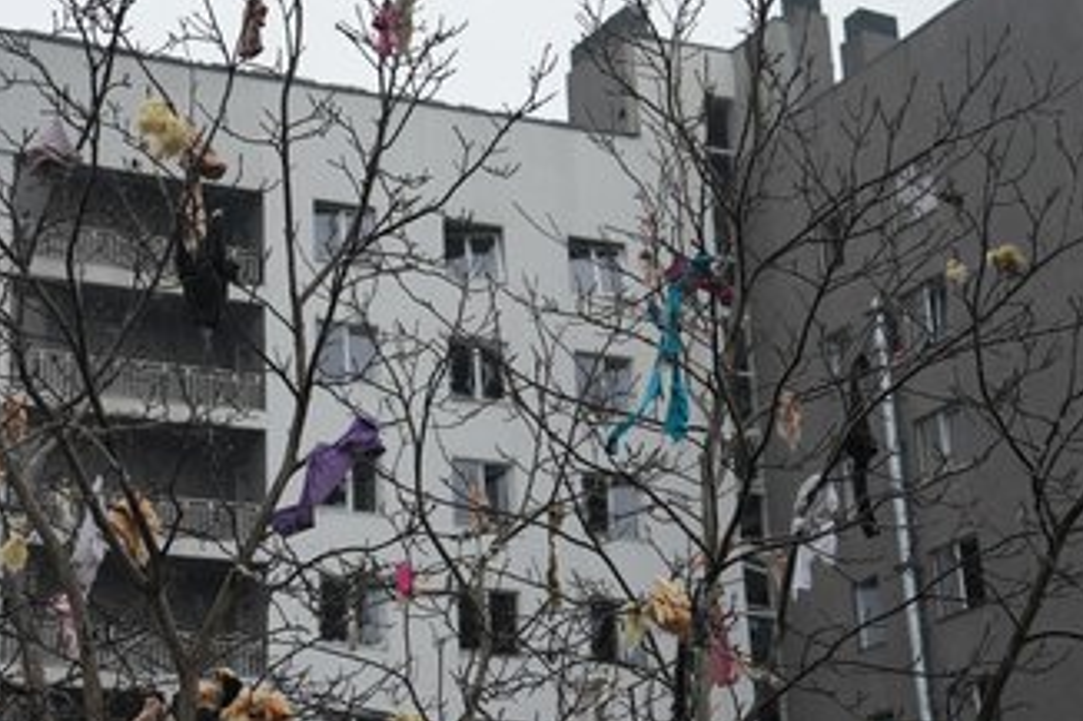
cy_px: 360
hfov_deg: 23.6
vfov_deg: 15.9
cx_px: 442
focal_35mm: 86
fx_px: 2586
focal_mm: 70
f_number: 3.5
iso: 1250
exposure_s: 1/160
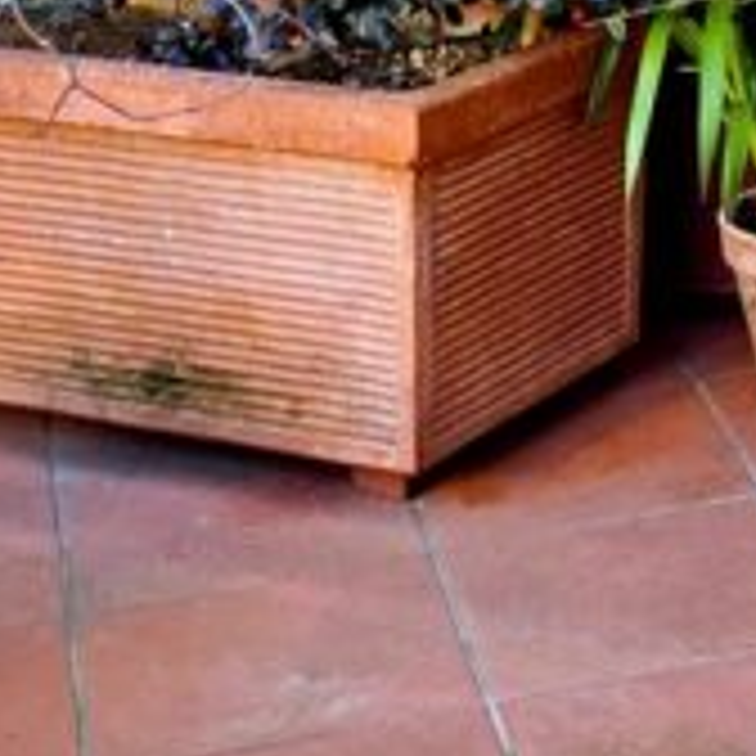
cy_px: -567
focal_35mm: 121
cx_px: 1269
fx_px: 2990
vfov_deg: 13.1
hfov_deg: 13.3
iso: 64
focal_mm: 6.3
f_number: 1.7
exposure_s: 1/180
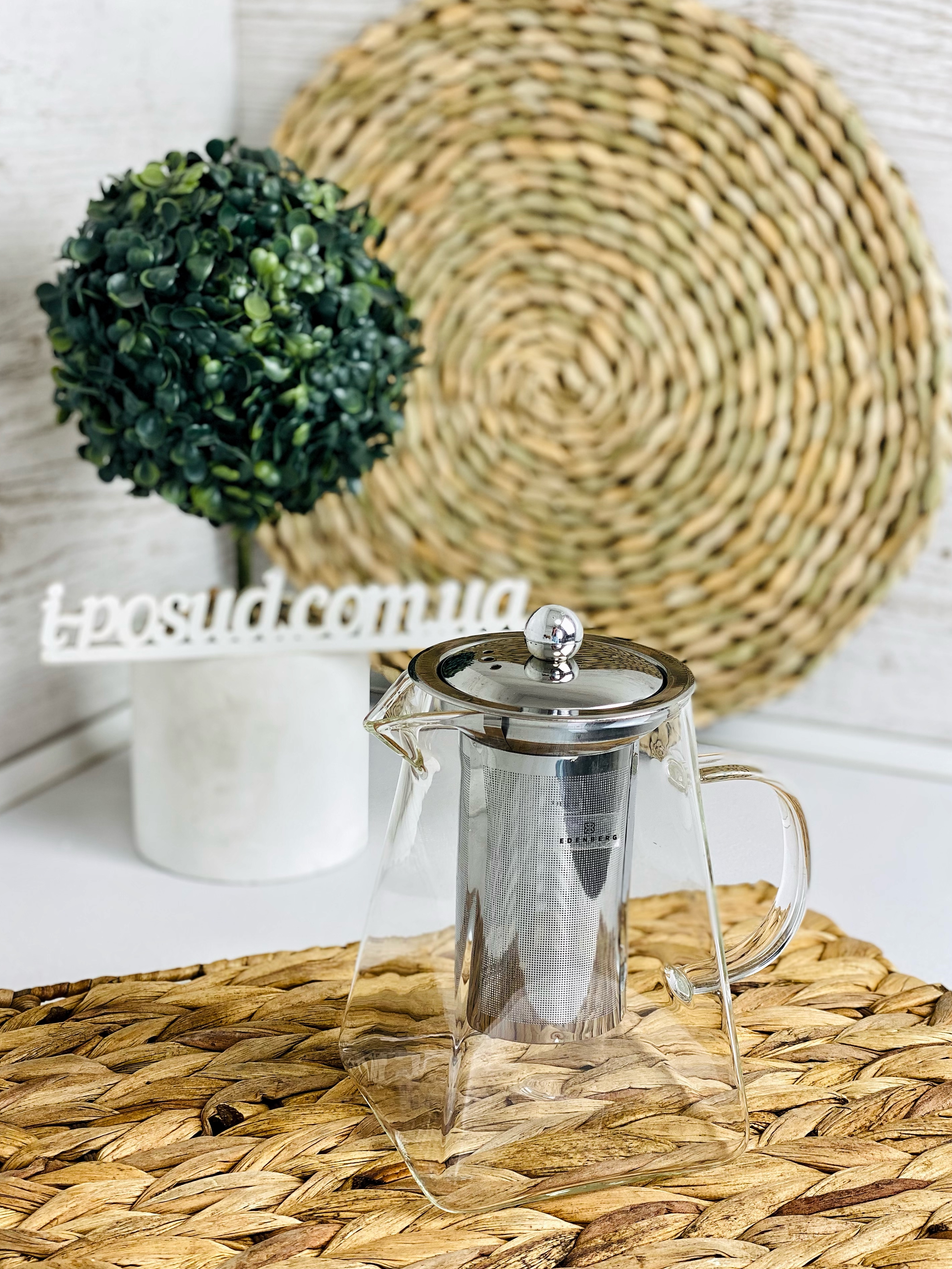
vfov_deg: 34.9
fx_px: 2017
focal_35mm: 55
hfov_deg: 26.6
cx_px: 483
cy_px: 666
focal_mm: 6
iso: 20
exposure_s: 1/100
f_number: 2
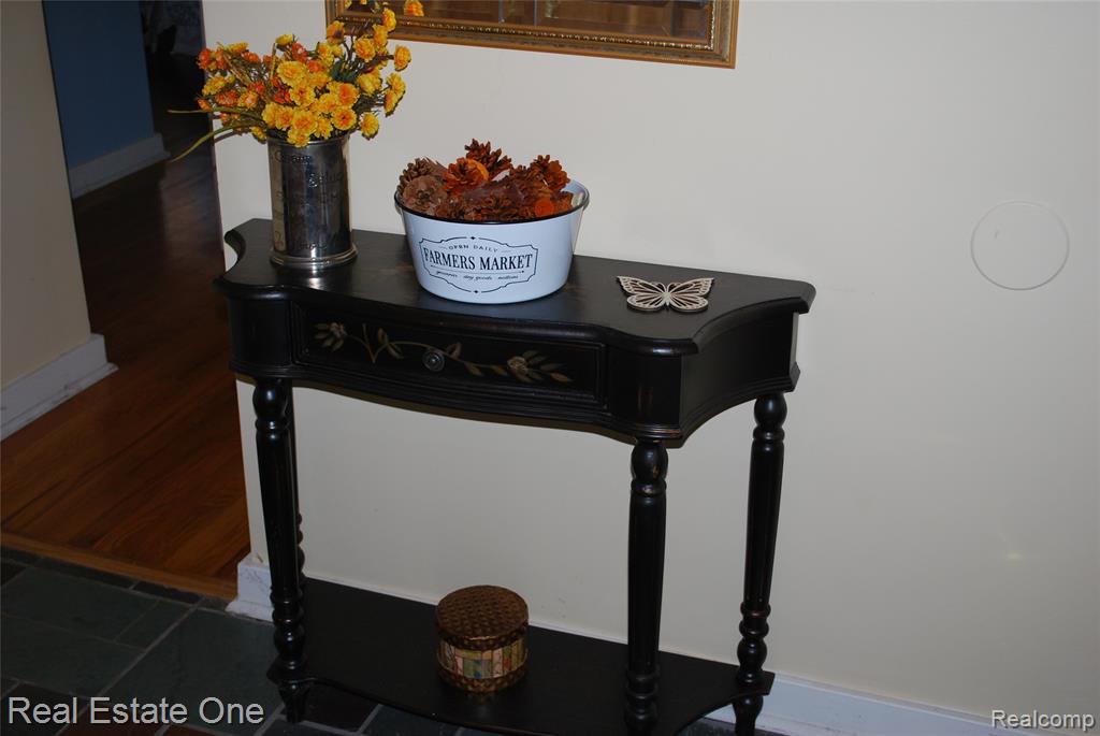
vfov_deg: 30.9
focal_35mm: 44
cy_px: 368
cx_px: 550
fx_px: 1330
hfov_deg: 44.9
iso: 200
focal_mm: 29
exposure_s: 1/60
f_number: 4.8
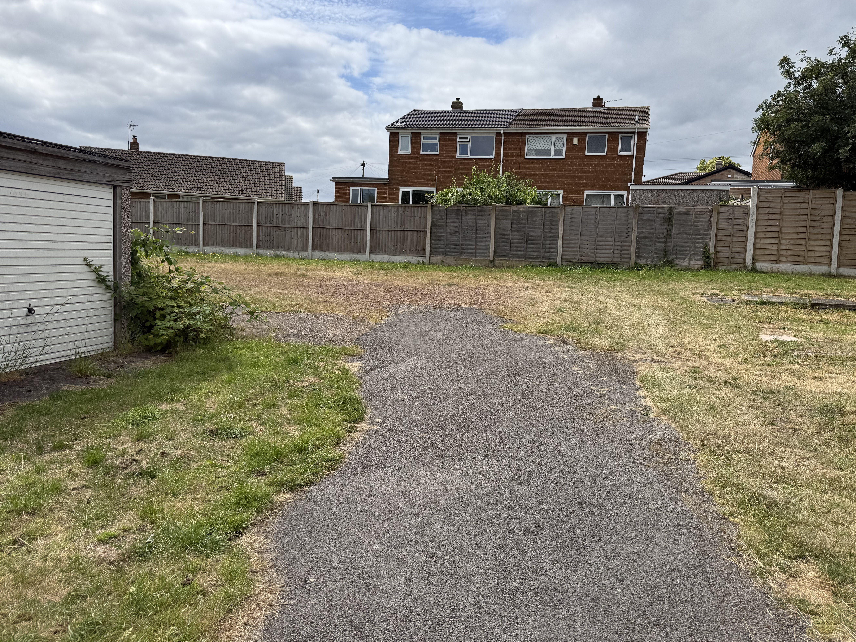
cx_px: 456
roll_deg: -2.9
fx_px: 643
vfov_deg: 53.0
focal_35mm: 26
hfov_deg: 67.2
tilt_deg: -2.9
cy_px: 297
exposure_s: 1/5714
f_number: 1.78
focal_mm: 6.76
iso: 80
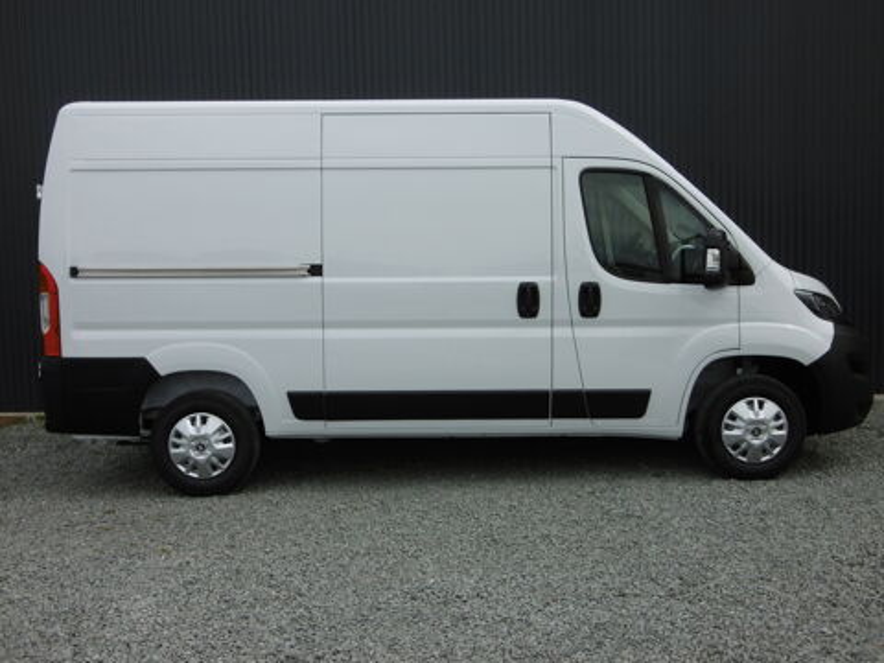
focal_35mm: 38
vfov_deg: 37.7
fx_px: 970
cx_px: 442
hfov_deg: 49.0
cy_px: 332
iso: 100
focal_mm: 6.8
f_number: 9.3
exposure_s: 1/200
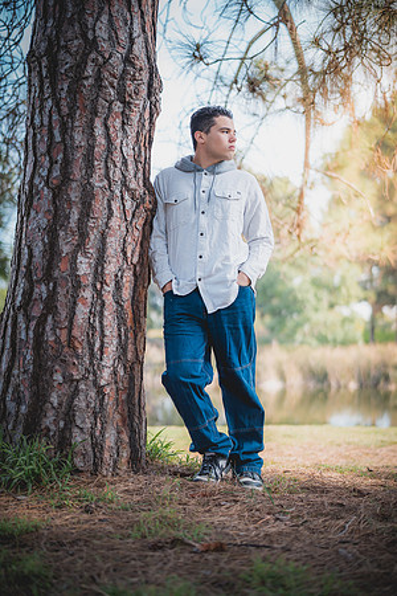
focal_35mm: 50
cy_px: 298
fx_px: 827
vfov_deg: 39.6
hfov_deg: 27.0
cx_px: 198
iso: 250
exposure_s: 1/2000
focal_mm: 50
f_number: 1.4
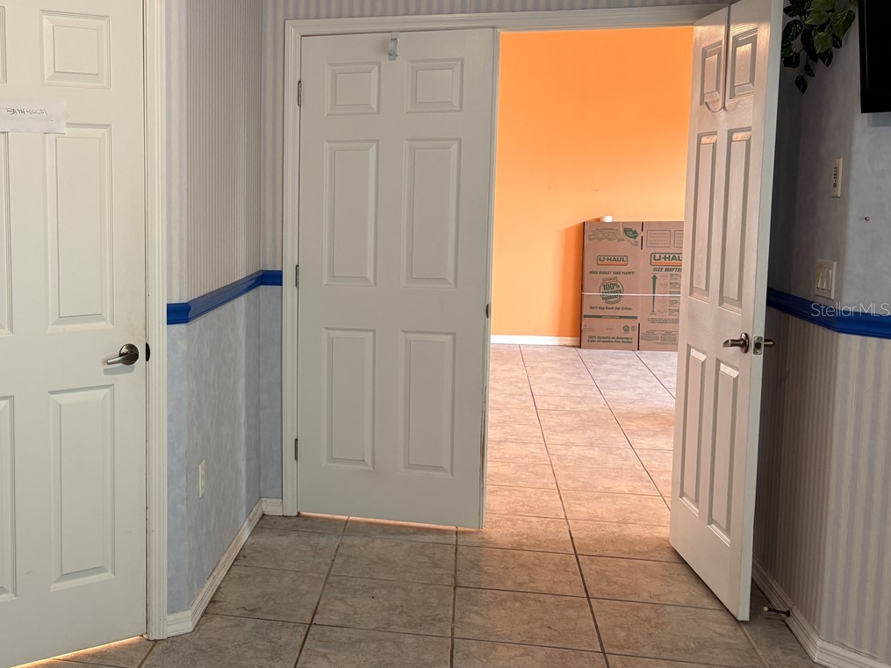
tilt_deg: -5.6
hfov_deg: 43.8
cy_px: 309
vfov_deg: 35.1
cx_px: 191
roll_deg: +0.2
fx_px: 1055
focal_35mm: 41
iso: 125
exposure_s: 1/60
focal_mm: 5.96
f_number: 1.6
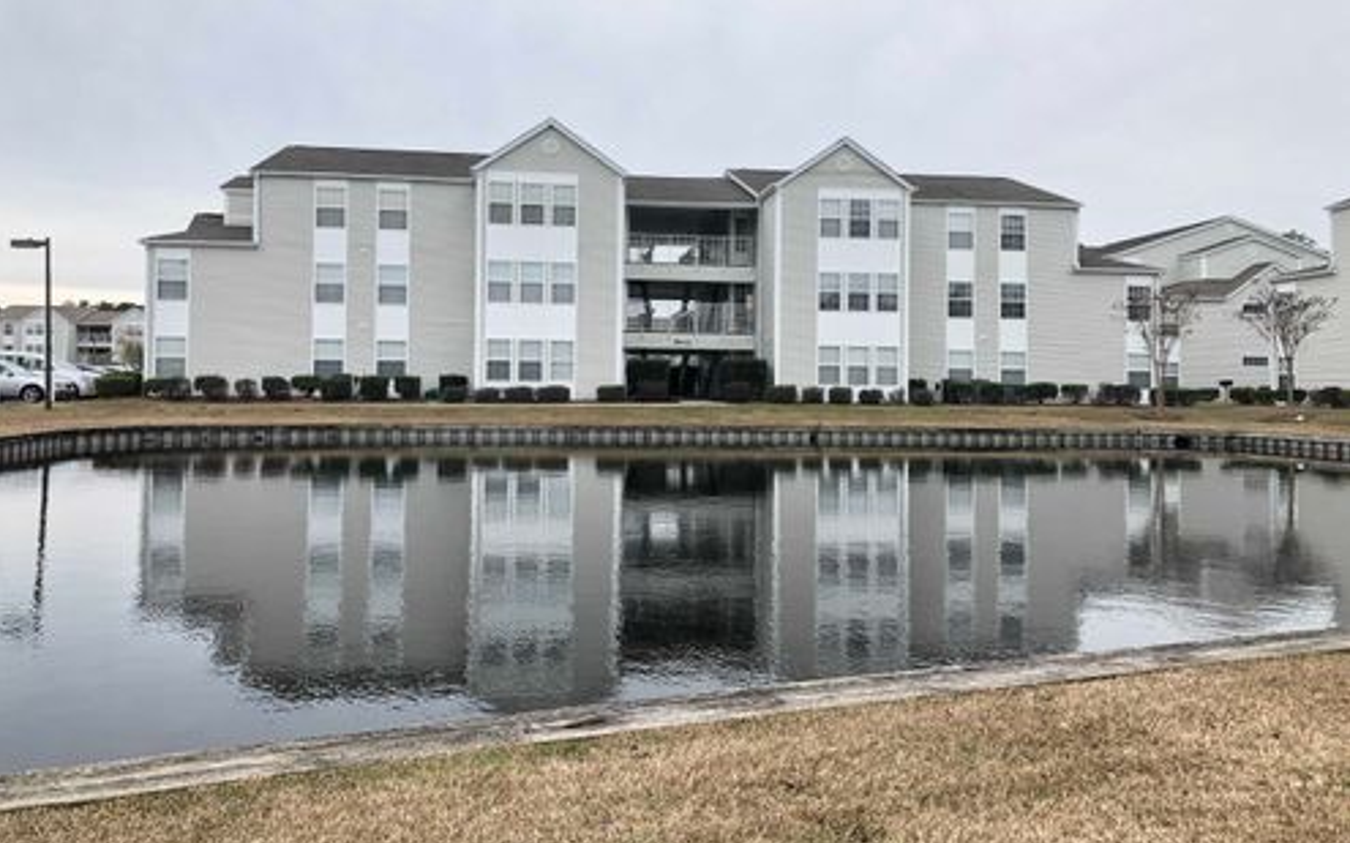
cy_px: 370
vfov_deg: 41.7
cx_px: 671
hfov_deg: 62.9
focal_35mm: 30
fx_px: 1103
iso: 20
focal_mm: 4
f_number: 1.8
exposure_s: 1/366
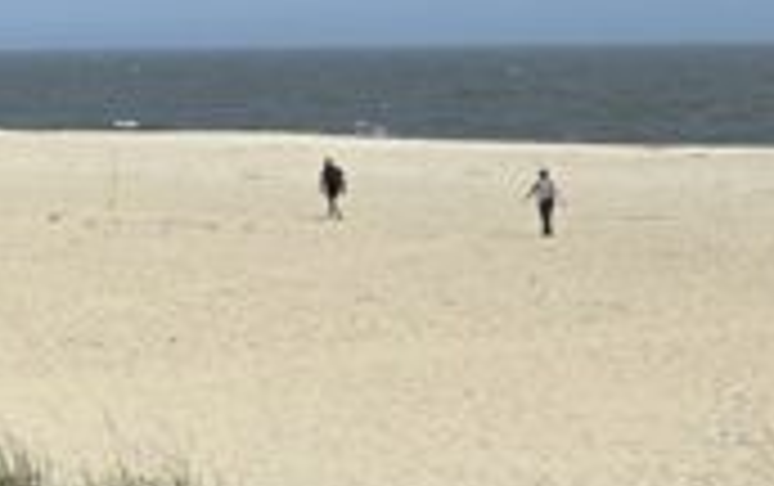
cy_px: 18
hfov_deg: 12.3
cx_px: -904
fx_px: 3063
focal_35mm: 145
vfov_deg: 9.0
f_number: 1.7
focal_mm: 6.3
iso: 12
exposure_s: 1/1212
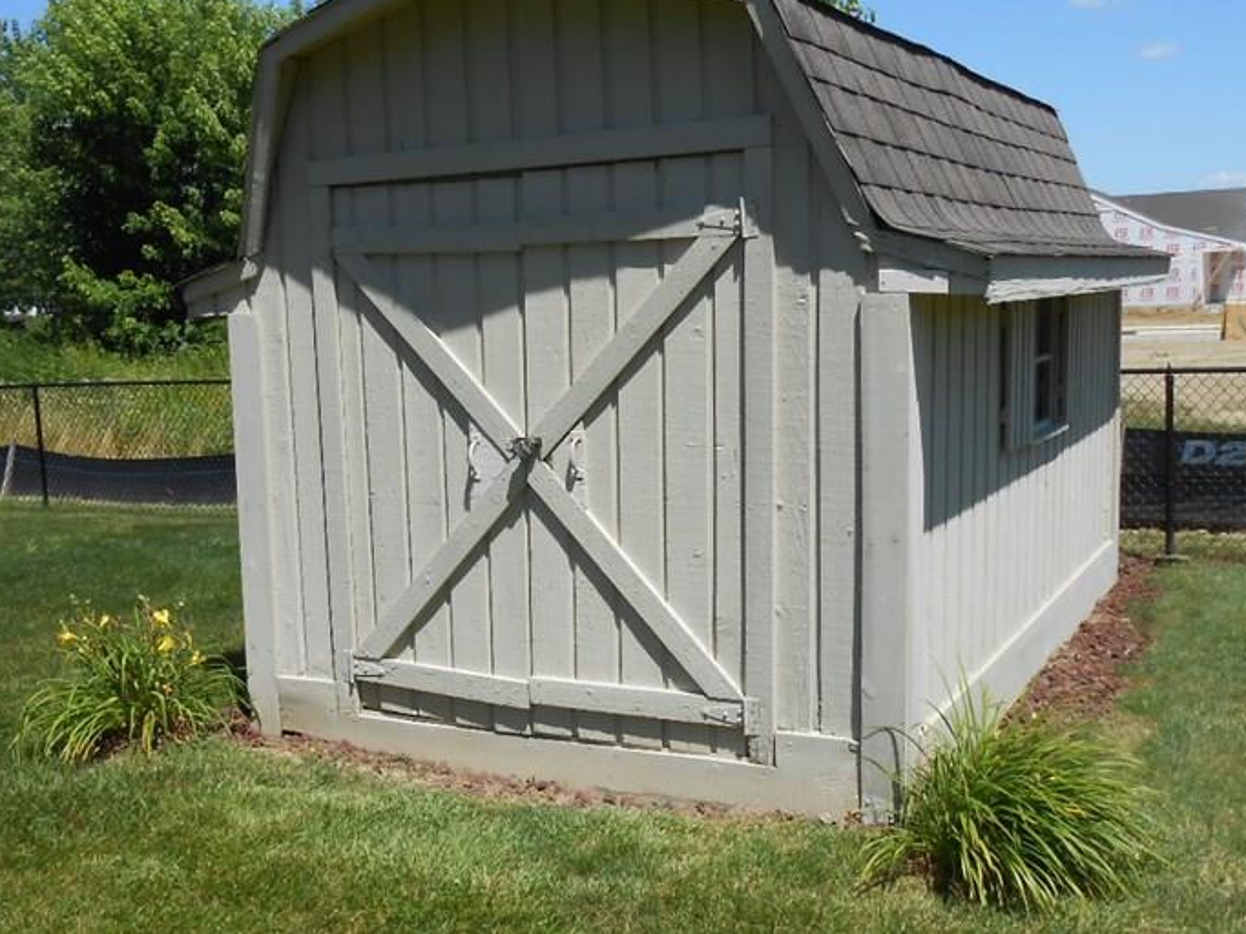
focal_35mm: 39
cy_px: 460
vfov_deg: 36.8
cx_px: 631
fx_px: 1404
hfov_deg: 47.9
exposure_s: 1/1000
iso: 80
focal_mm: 4.6
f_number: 3.5
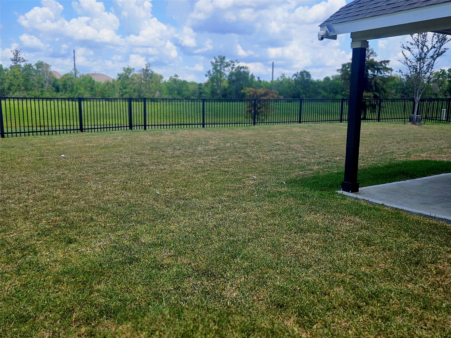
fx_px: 300
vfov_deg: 58.9
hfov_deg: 73.9
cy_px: 169
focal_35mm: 23
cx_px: 226
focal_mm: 5.4
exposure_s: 1/3333
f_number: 1.8
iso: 25
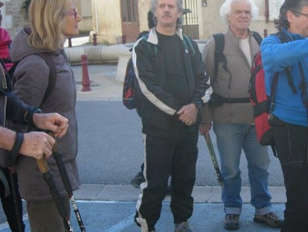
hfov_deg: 28.9
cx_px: 259
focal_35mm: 65
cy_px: 111
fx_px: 579
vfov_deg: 22.6
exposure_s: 1/342
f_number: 2.8
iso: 64
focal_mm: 7.8
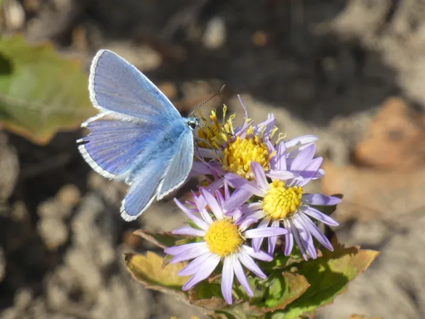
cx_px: 212
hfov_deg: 4.0
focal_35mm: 500
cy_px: 160
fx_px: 6139
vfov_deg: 3.0
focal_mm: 89.5
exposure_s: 1/125
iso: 80
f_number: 5.6
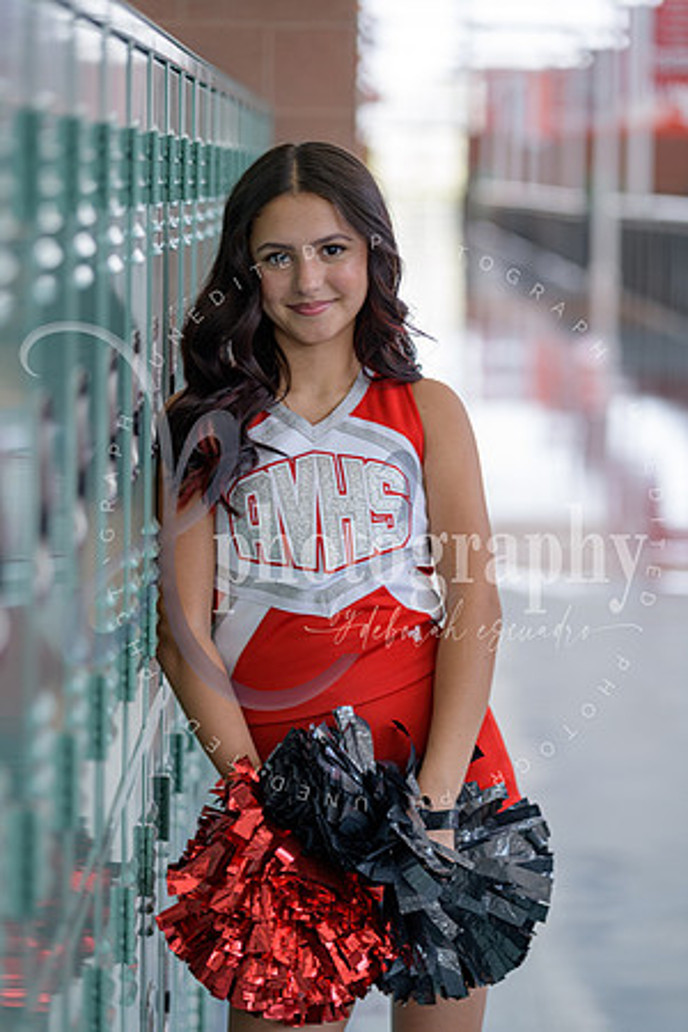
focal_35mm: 105
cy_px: 516
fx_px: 3010
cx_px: 344
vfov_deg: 19.5
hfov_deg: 13.0
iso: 250
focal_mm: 105
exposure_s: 1/125
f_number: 2.8
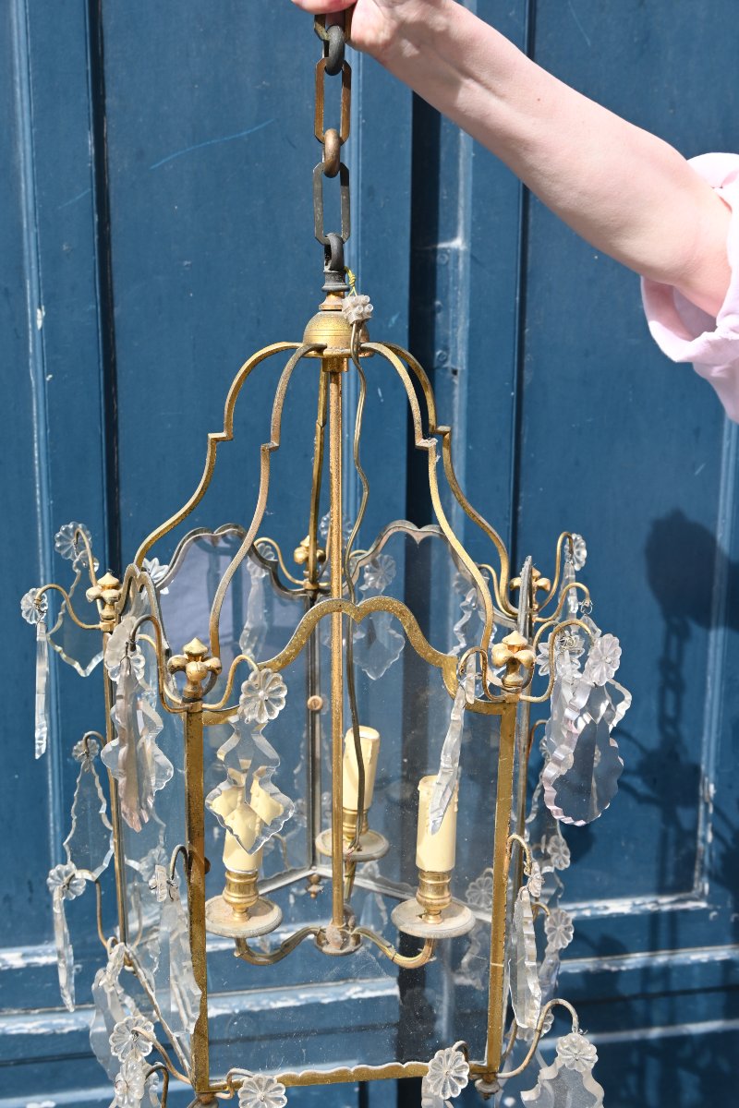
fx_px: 1201
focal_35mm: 39
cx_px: 370
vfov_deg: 49.6
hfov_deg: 34.2
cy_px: 554
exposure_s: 1/250
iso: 125
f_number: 5.6
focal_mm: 26
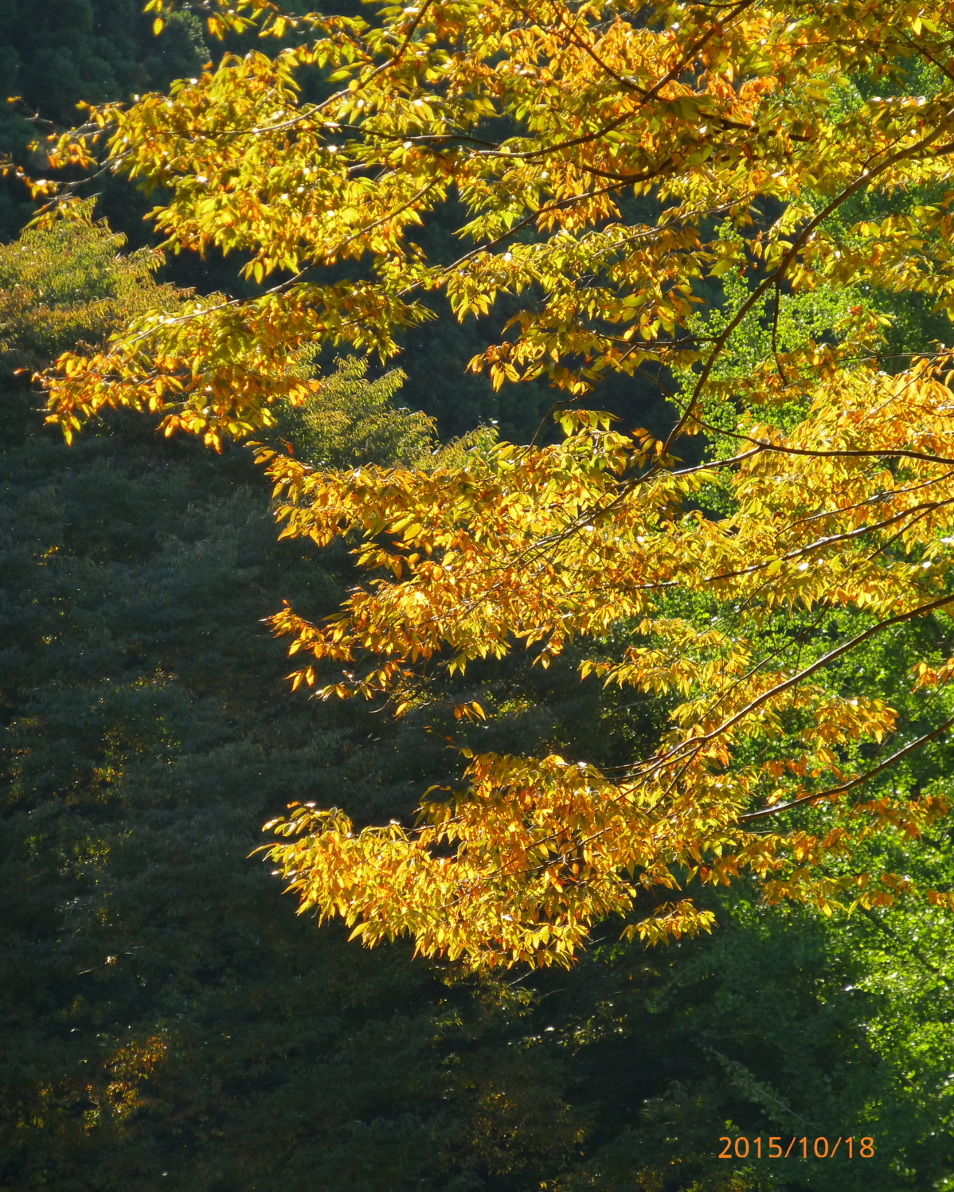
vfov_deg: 8.0
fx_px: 8504
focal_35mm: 241
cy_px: 587
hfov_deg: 6.4
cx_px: 477
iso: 160
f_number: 5.6
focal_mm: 41.3
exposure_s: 1/125
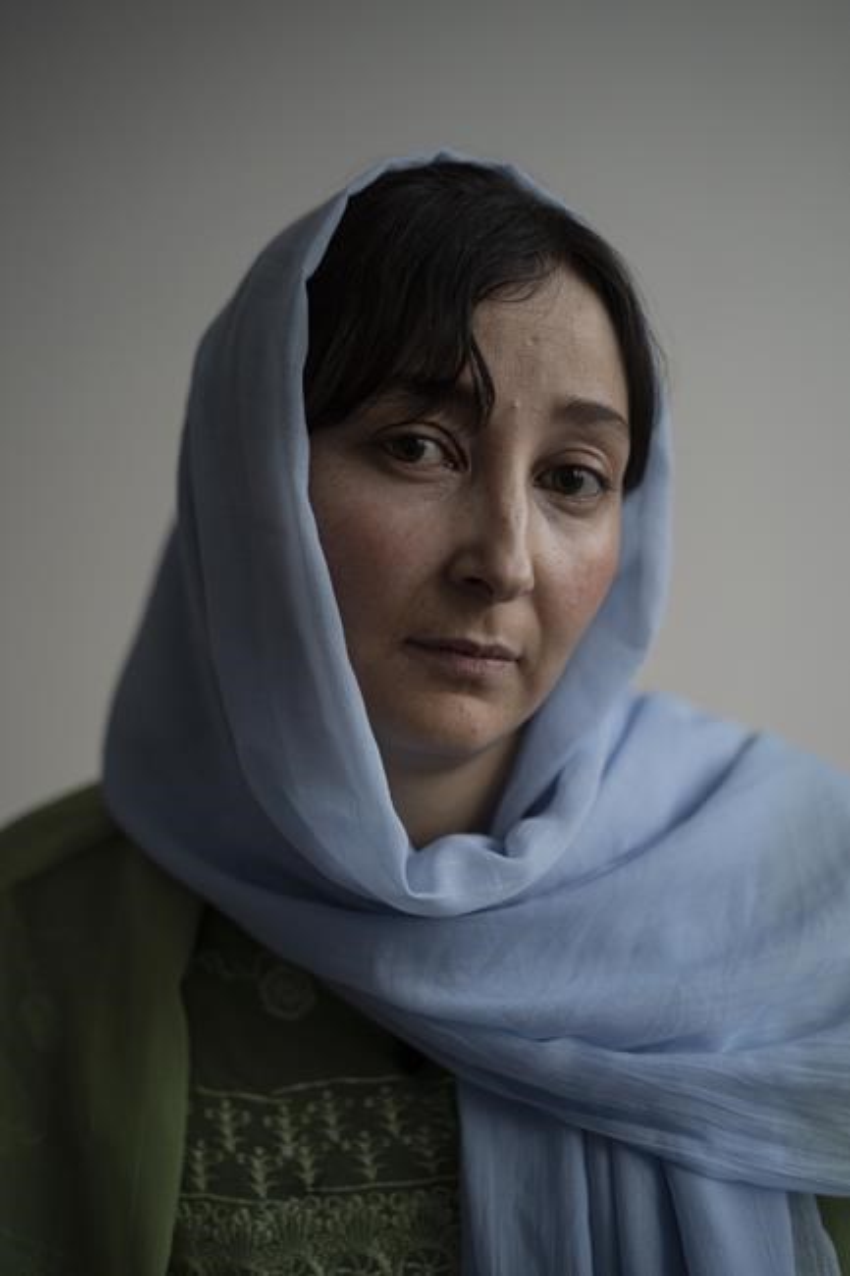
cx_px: 425
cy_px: 638
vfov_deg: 36.3
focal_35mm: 55
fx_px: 1949
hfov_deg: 24.6
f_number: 1.8
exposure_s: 1/250
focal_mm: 55
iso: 1600
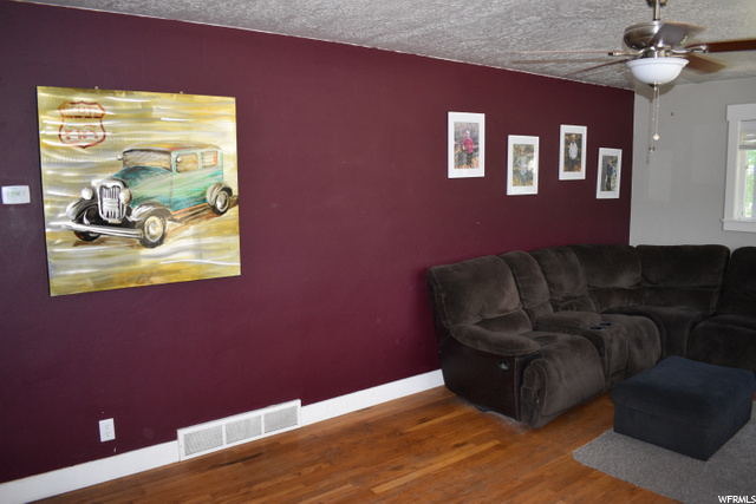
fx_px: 567
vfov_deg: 48.0
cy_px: 252
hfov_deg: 67.4
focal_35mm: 27
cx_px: 378
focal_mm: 18
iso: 1100
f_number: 3.5
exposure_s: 1/125
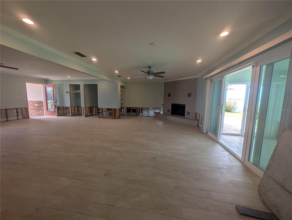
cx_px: 146
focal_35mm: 12
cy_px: 110
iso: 62
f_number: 1.7
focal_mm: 2.02
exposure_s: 1/353
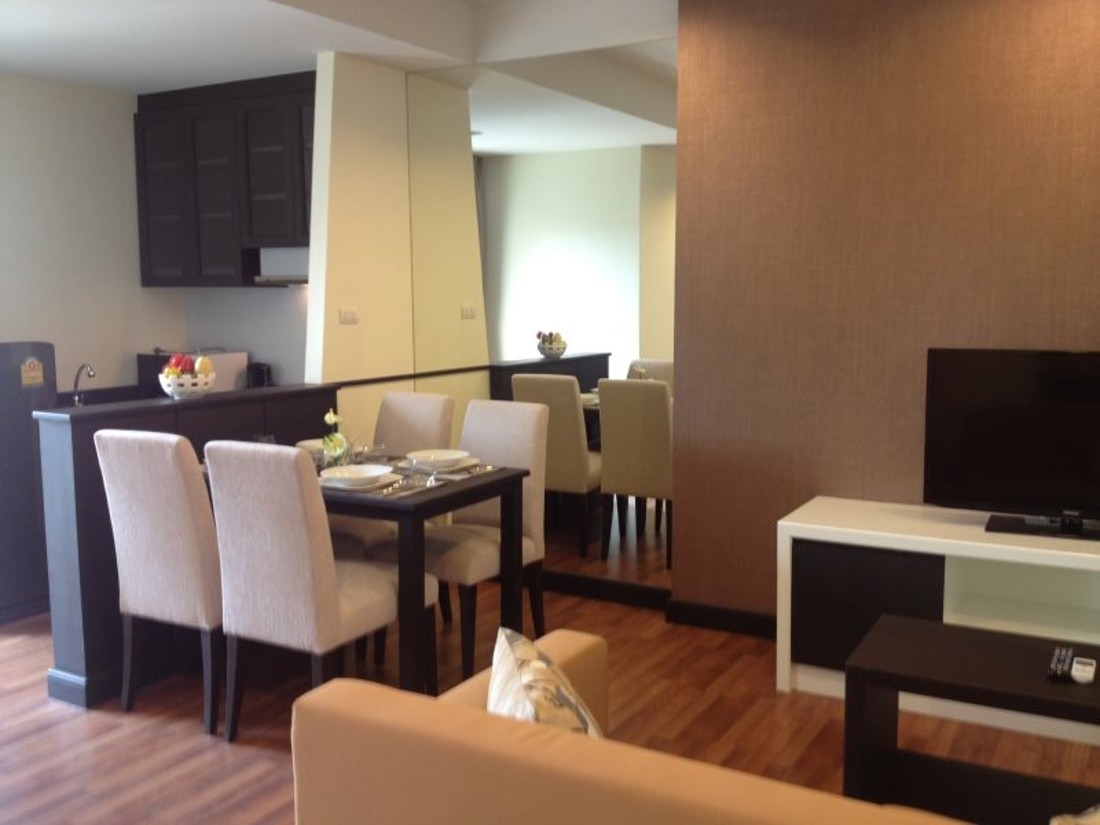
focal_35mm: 35
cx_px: 550
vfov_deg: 40.7
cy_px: 412
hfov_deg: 52.6
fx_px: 1112
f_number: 2.4
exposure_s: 1/20
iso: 64
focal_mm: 4.28
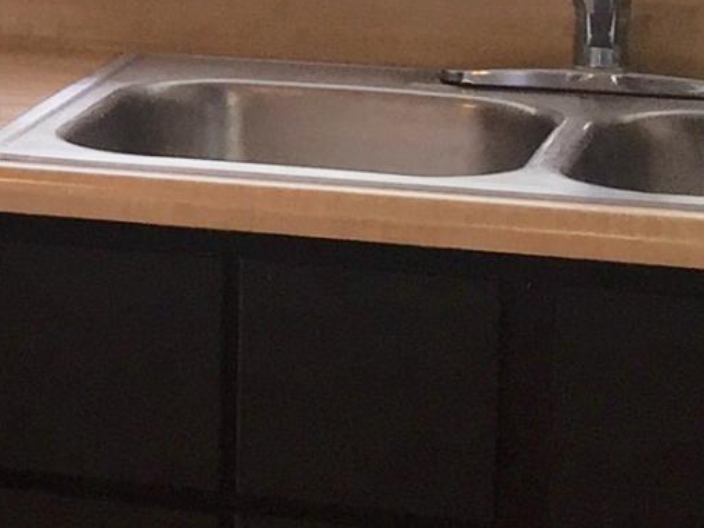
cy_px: -29
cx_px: -705
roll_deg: +0.7
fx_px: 3479
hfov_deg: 10.6
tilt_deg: -9.6
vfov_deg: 8.6
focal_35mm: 171
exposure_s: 1/30
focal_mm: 4.15
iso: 40
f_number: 2.2
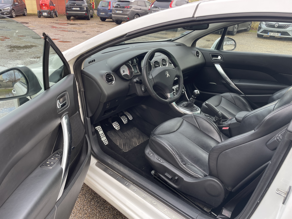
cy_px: 110
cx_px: 146
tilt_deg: -24.8
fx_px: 219
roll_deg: -1.7
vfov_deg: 53.1
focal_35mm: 26
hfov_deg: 67.3
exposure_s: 1/123
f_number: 1.6
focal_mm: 4.2
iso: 32
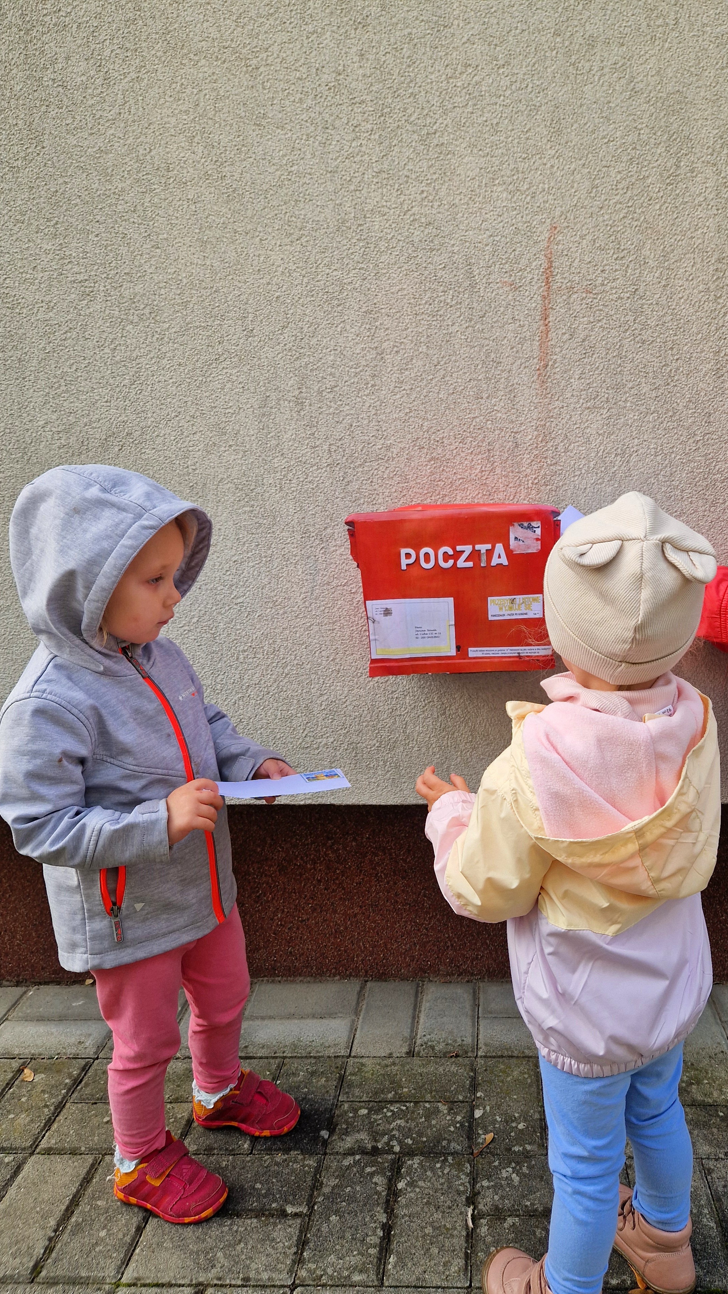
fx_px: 892
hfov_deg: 44.0
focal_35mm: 26
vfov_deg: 71.9
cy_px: 671
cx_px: 459
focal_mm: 5.4
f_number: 1.8
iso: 50
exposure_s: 1/333
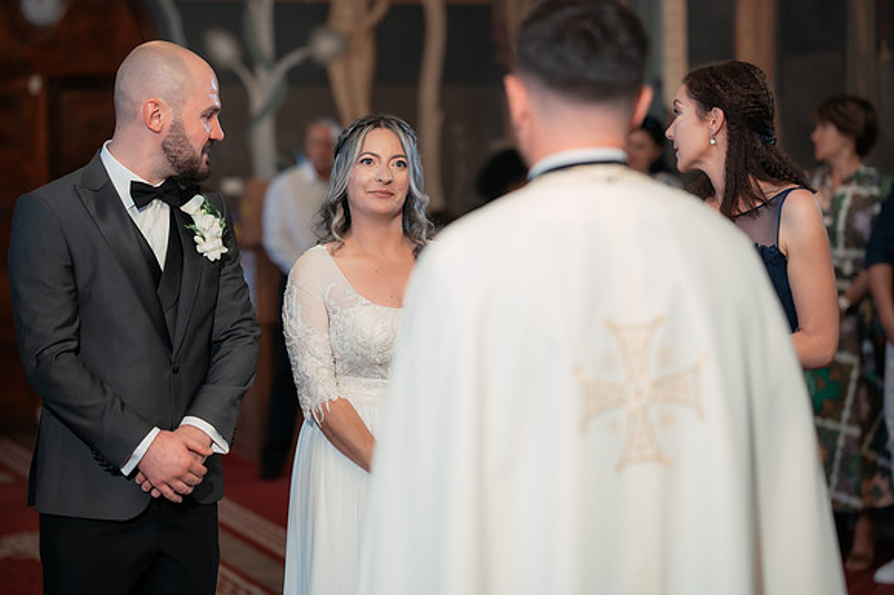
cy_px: 298
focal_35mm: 85
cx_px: 447
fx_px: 2110
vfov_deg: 16.1
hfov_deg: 23.9
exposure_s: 1/200
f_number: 2.2
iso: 1600
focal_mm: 85
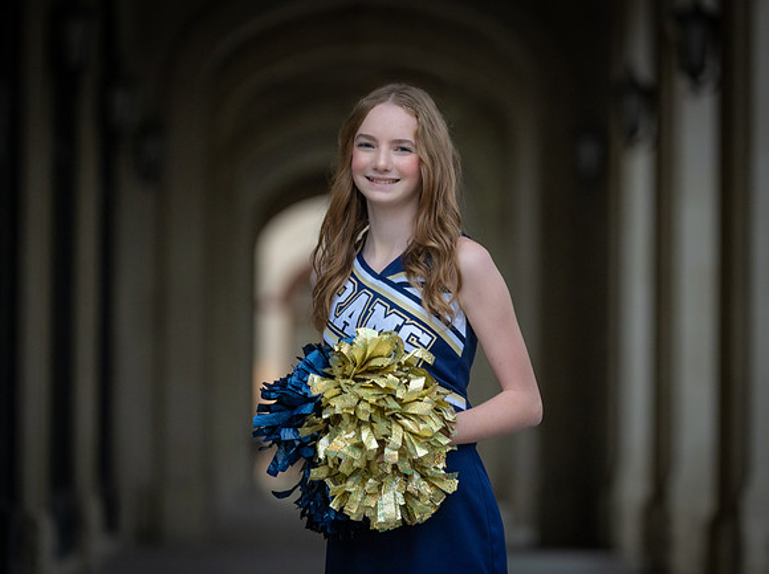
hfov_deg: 11.9
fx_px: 3700
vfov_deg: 8.9
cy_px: 287
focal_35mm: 167
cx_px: 430
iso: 1600
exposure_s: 1/250
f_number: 2.8
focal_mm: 147
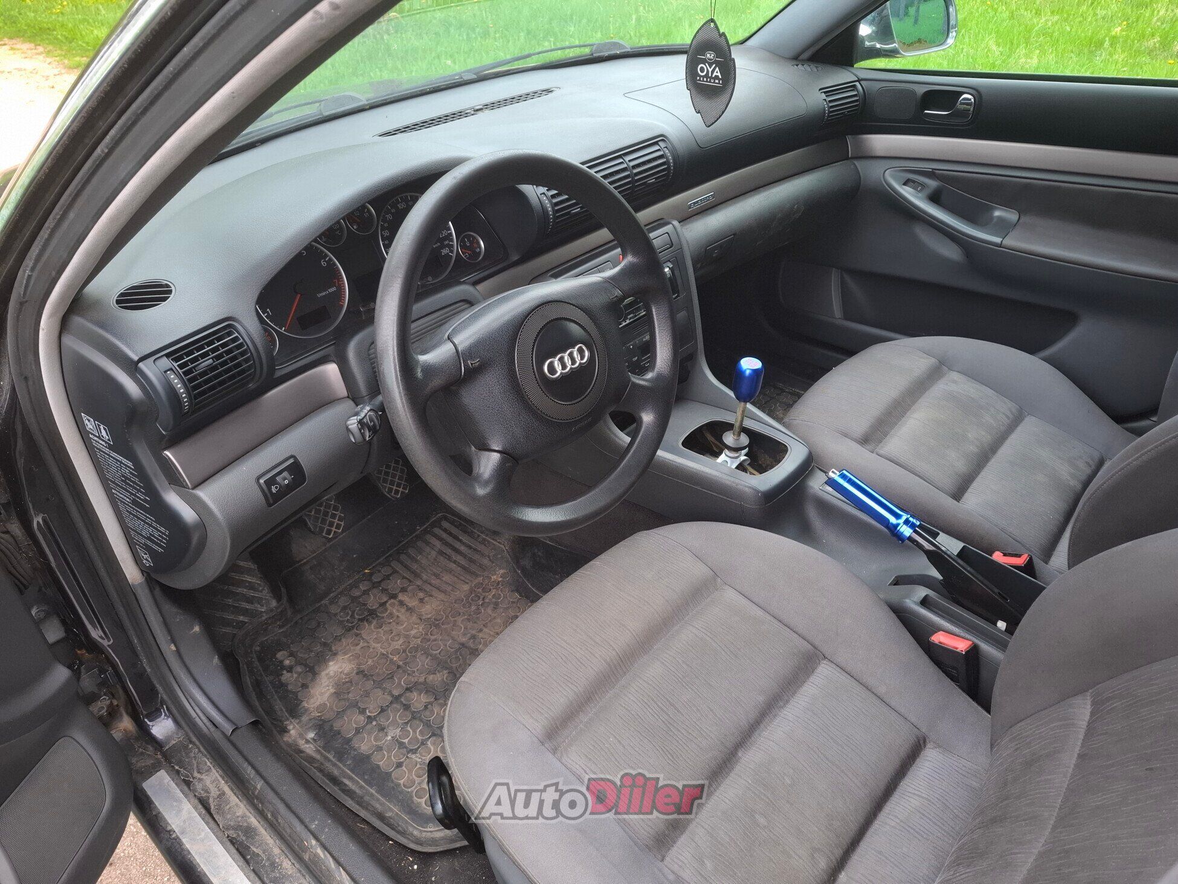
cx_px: 589
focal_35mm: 23
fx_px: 783
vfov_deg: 58.9
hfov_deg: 73.9
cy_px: 442
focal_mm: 5.54
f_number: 1.8
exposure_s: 1/100
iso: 200
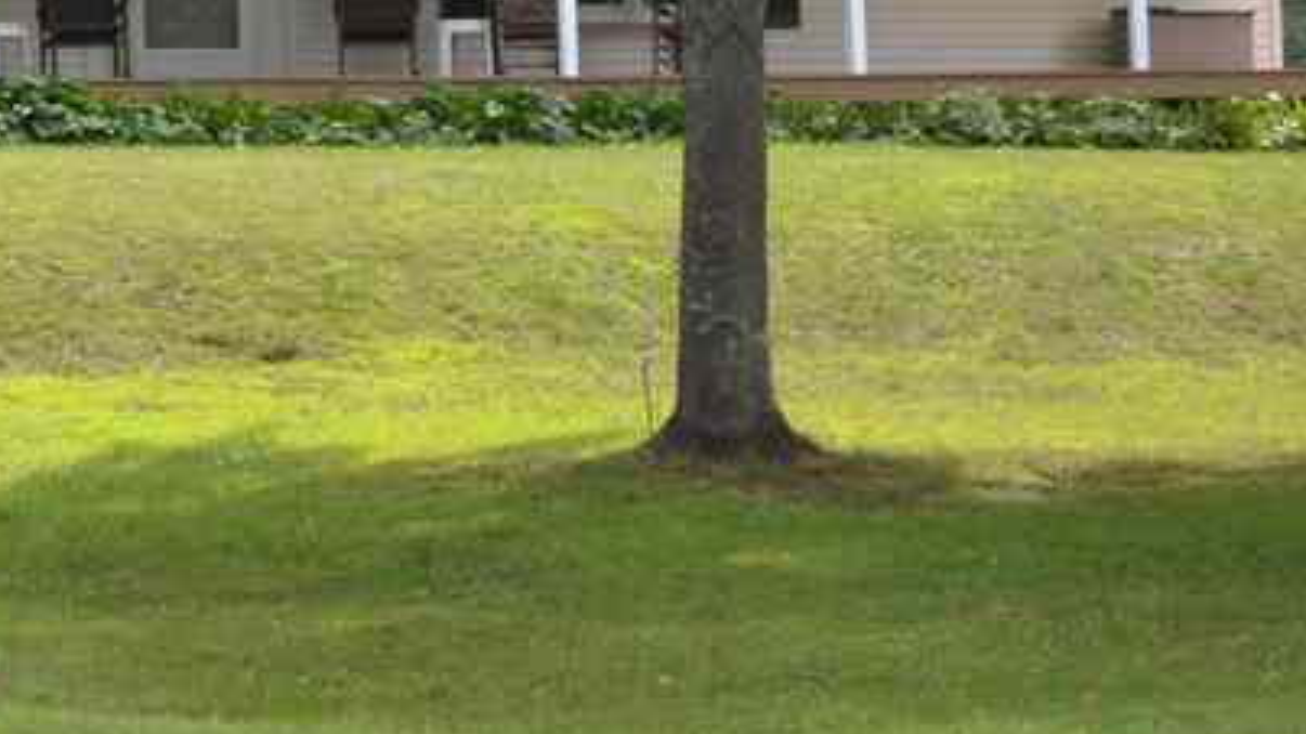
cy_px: -125
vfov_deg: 6.0
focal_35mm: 200
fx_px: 6925
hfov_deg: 10.5
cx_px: -406
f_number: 5.6
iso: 125
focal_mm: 40
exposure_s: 1/125
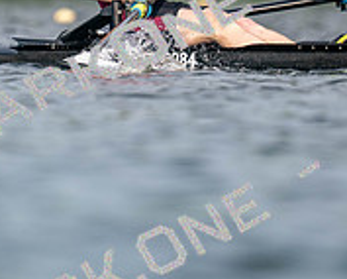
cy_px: -28
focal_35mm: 1845
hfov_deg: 1.0
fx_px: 18969
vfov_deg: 0.8
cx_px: 194
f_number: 4
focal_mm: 600
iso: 360
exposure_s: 1/2500
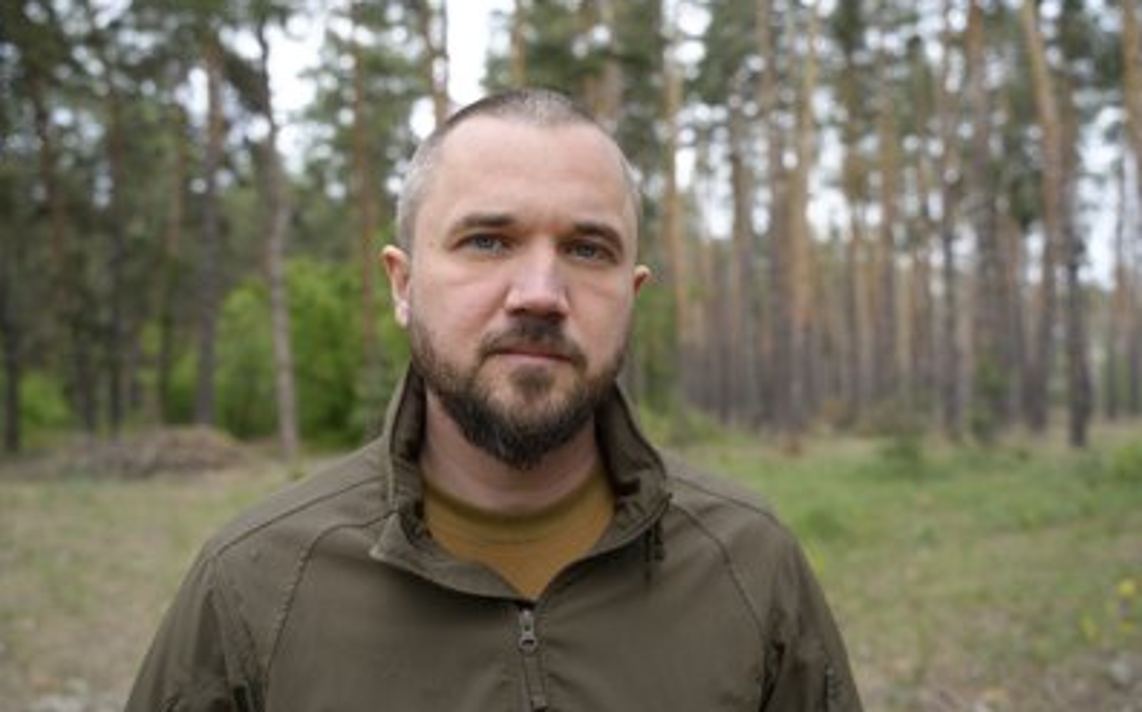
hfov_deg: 56.7
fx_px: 1058
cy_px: 370
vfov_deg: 37.2
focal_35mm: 34
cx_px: 571
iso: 100
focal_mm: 33
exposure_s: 1/160
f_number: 4
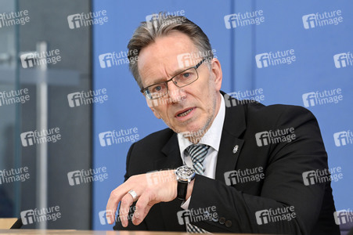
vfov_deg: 9.4
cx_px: 176
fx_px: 1421
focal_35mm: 145
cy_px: 118
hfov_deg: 14.2
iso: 3200
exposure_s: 1/400
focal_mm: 145
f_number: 5.6
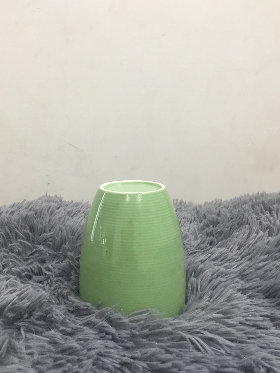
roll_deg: +0.8
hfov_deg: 36.6
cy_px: 204
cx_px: 106
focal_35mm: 39
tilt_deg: -13.2
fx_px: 421
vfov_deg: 47.8
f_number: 2.4
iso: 100
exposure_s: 1/33
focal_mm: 3.3
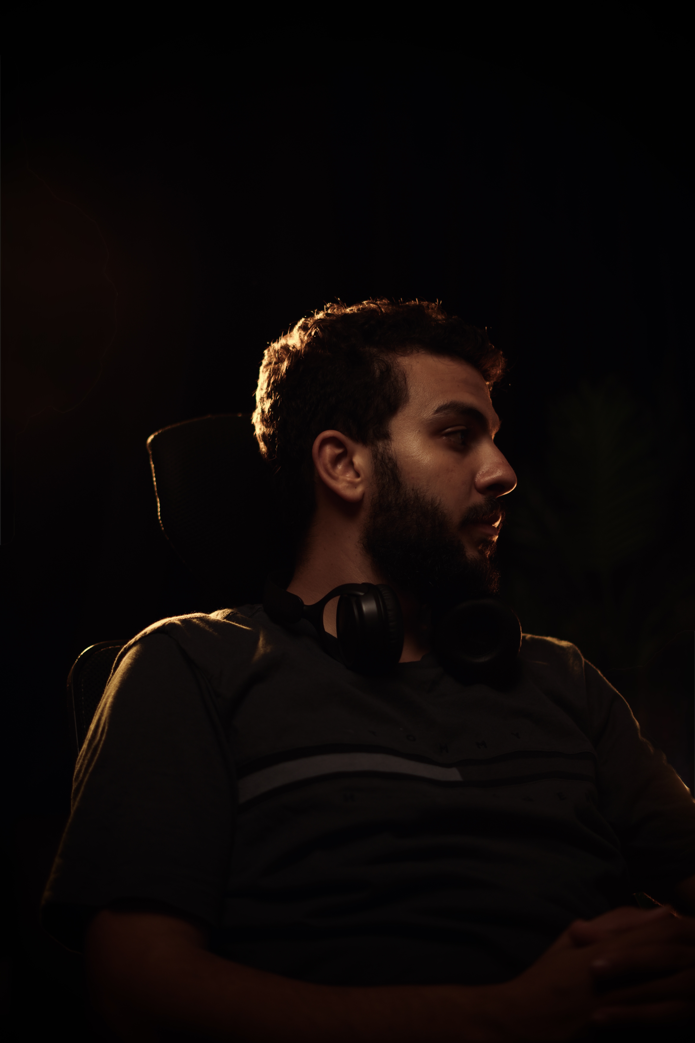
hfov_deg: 27.0
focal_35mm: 50
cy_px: 522
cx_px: 348
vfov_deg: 39.6
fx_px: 1448
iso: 160
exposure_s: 1/200
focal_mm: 50
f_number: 1.8
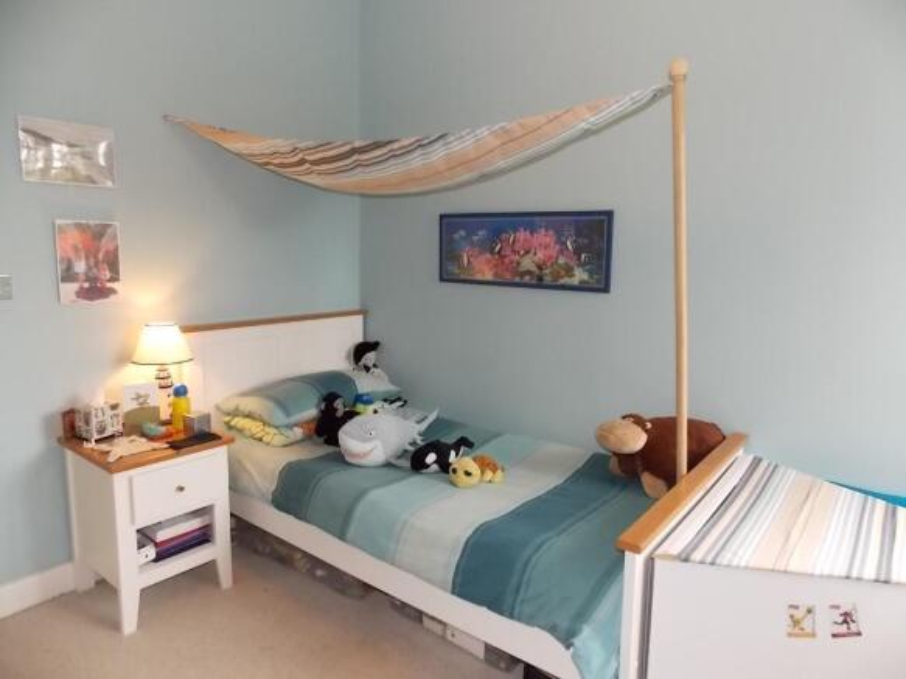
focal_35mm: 23
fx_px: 602
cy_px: 340
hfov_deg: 73.9
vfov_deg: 58.9
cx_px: 453
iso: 250
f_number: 3.1
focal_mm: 4
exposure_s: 1/30
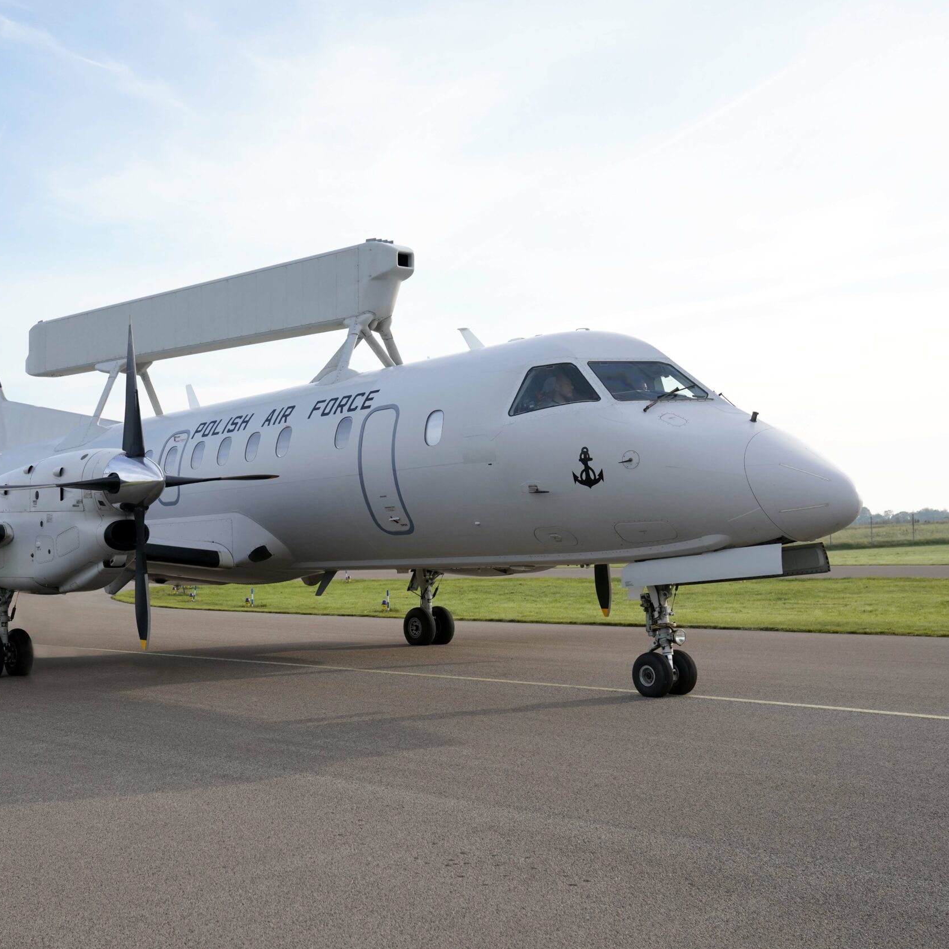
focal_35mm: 44
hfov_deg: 37.9
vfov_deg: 38.3
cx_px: 318
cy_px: 481
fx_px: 1365
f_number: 5
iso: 640
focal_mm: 34
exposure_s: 1/2000
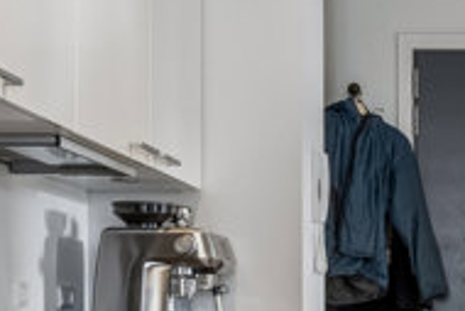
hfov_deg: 18.3
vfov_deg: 12.6
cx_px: 514
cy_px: 322
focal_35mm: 107
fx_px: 1384
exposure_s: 1/13
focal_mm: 17
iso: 200
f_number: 8
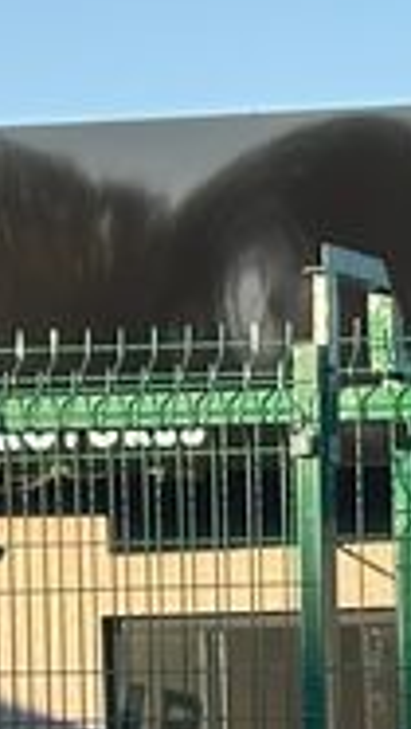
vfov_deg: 7.8
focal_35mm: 268
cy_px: 1286
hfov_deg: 4.5
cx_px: 941
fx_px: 5178
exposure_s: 1/426
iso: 64
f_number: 1.78
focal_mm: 6.86
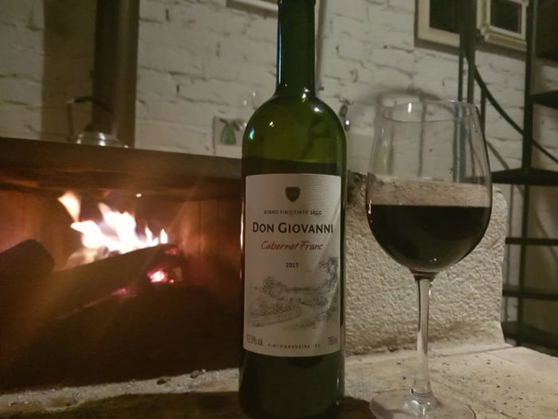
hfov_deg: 67.3
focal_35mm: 26
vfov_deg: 53.1
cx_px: 279
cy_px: 210
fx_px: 419
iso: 1000
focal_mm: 4.2
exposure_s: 1/33
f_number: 1.7
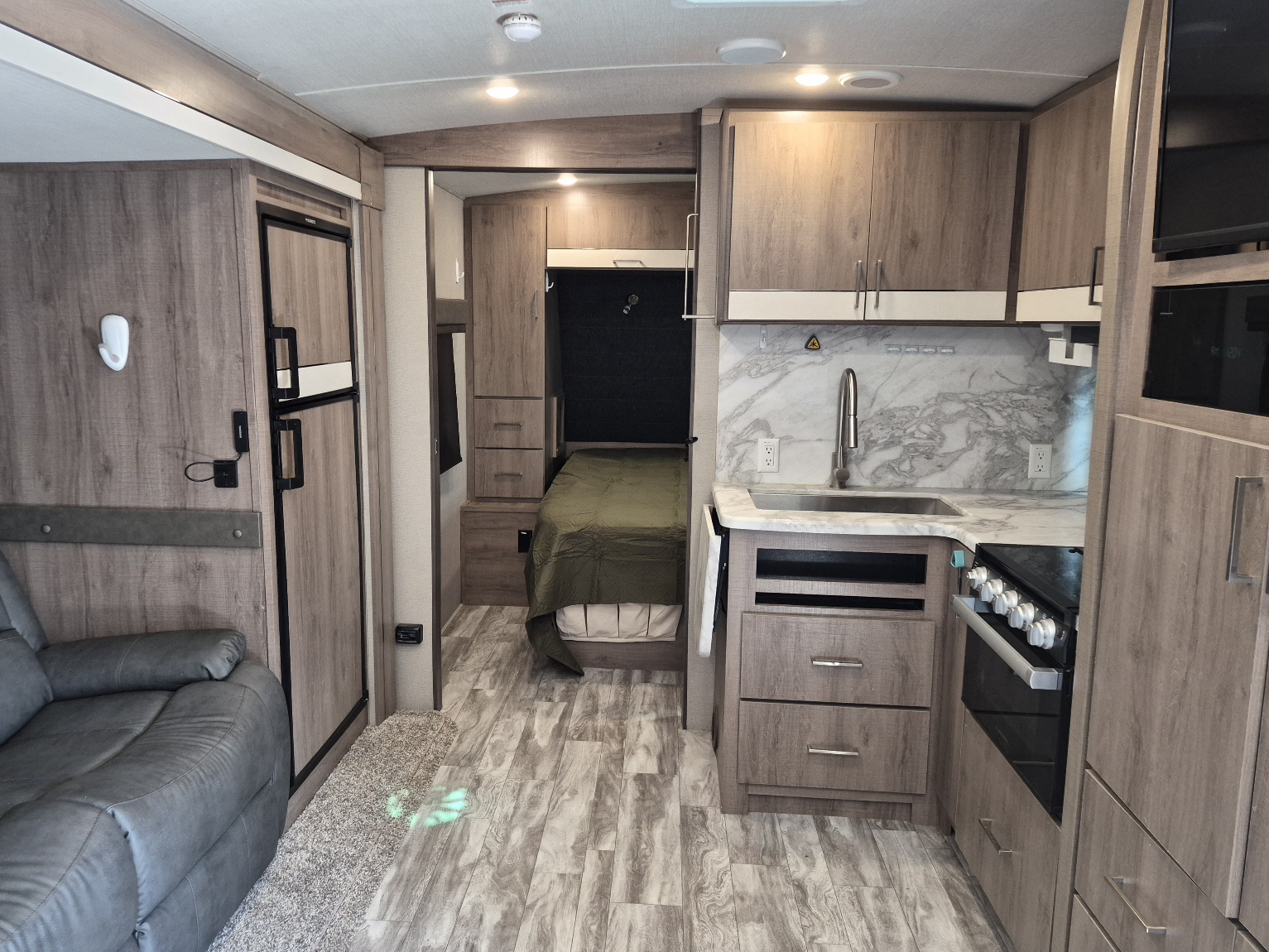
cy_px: 470
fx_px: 880
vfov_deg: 56.8
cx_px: 632
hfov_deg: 71.6
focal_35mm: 24
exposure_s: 1/120
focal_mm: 5.4
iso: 500
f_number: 1.8
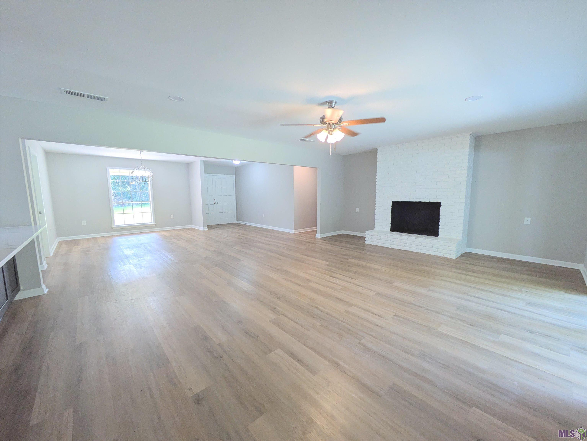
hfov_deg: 102.0
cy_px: 220
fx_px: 238
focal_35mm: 14
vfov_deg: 85.7
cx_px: 294
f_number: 2.2
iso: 108
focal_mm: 1.83
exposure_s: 1/120
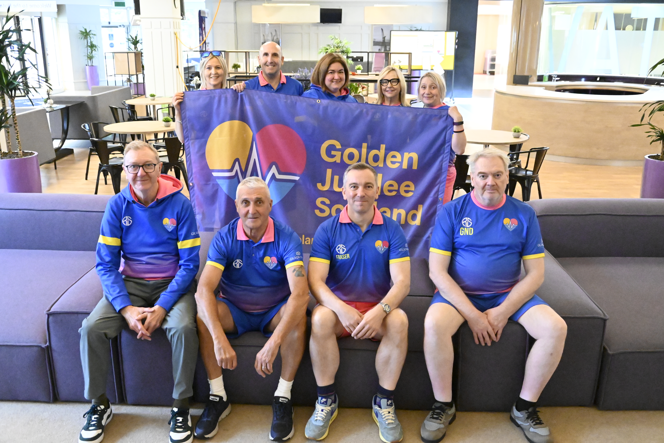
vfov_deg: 40.0
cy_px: 222
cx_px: 332
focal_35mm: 33
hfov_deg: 57.2
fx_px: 609
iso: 16000
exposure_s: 1/250
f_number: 3.8
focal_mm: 22
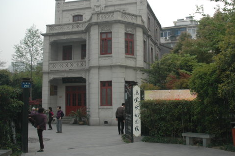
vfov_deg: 34.1
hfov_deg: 49.2
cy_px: 71
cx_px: 146
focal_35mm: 39
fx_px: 254
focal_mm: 18
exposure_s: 1/200
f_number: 3.5
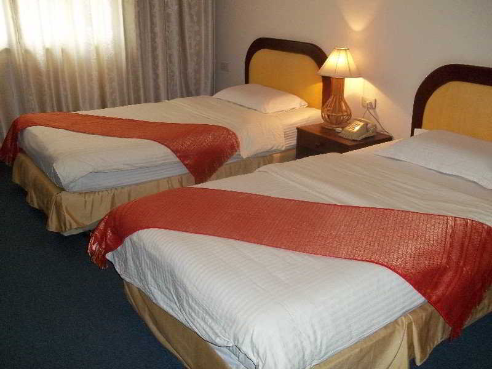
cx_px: 246
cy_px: 184
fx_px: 512
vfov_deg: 39.7
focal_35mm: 36
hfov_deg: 51.4
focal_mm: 6.5
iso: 160
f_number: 3.1
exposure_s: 1/30
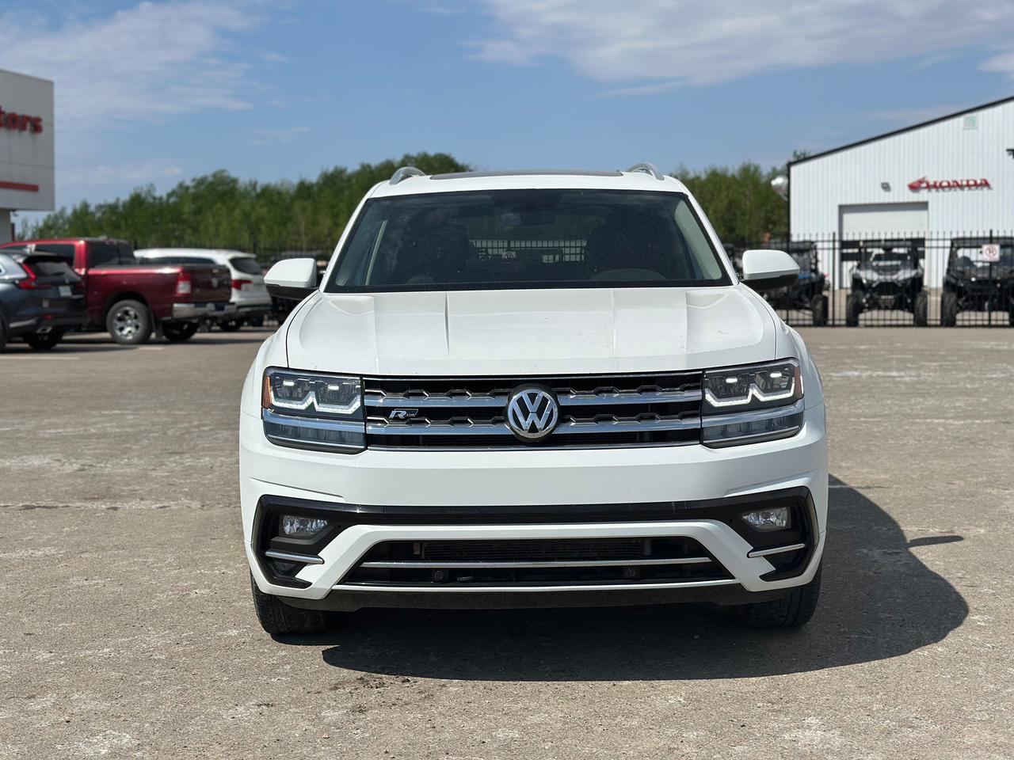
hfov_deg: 39.7
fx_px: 1406
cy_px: 380
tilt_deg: -5.1
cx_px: 507
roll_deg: +1.8
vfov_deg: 30.3
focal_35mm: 48
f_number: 1.78
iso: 100
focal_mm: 6.86
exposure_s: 1/13699
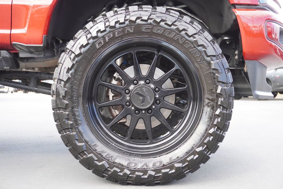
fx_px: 389
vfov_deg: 27.3
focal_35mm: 50
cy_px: 94
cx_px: 142
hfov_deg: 39.9
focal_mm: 33
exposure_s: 1/160
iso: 500
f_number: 5
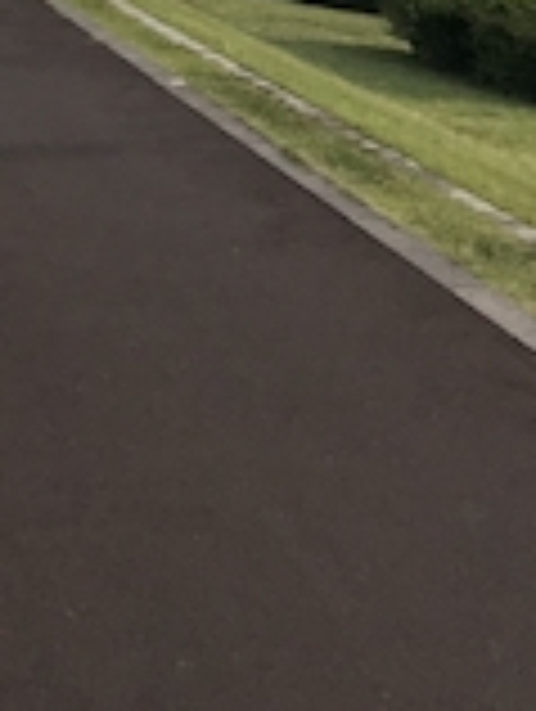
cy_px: -495
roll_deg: +1.8
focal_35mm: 106
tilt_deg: +11.0
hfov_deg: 13.3
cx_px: -248
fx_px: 2183
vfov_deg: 16.2
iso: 20
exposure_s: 1/1650
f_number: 1.8
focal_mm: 3.99
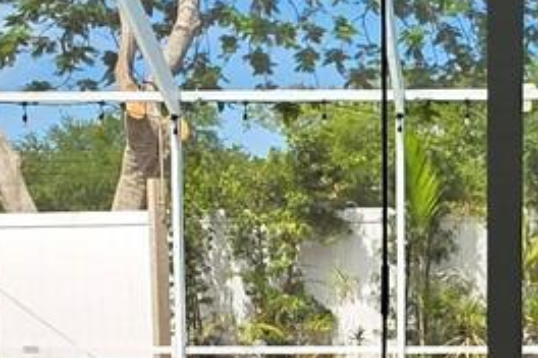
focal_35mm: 82
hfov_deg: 24.0
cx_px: 495
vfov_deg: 16.2
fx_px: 1225
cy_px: 395
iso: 40
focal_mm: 2.2
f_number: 1.9
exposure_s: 1/859
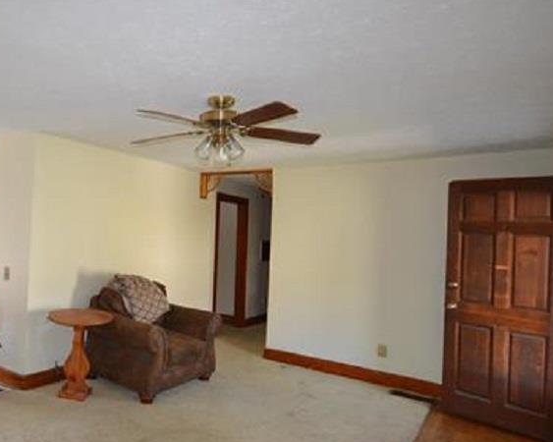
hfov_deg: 65.6
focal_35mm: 25
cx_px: 169
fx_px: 409
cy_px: 230
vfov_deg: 56.7
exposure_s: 1/60
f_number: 4
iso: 1000
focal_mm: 10
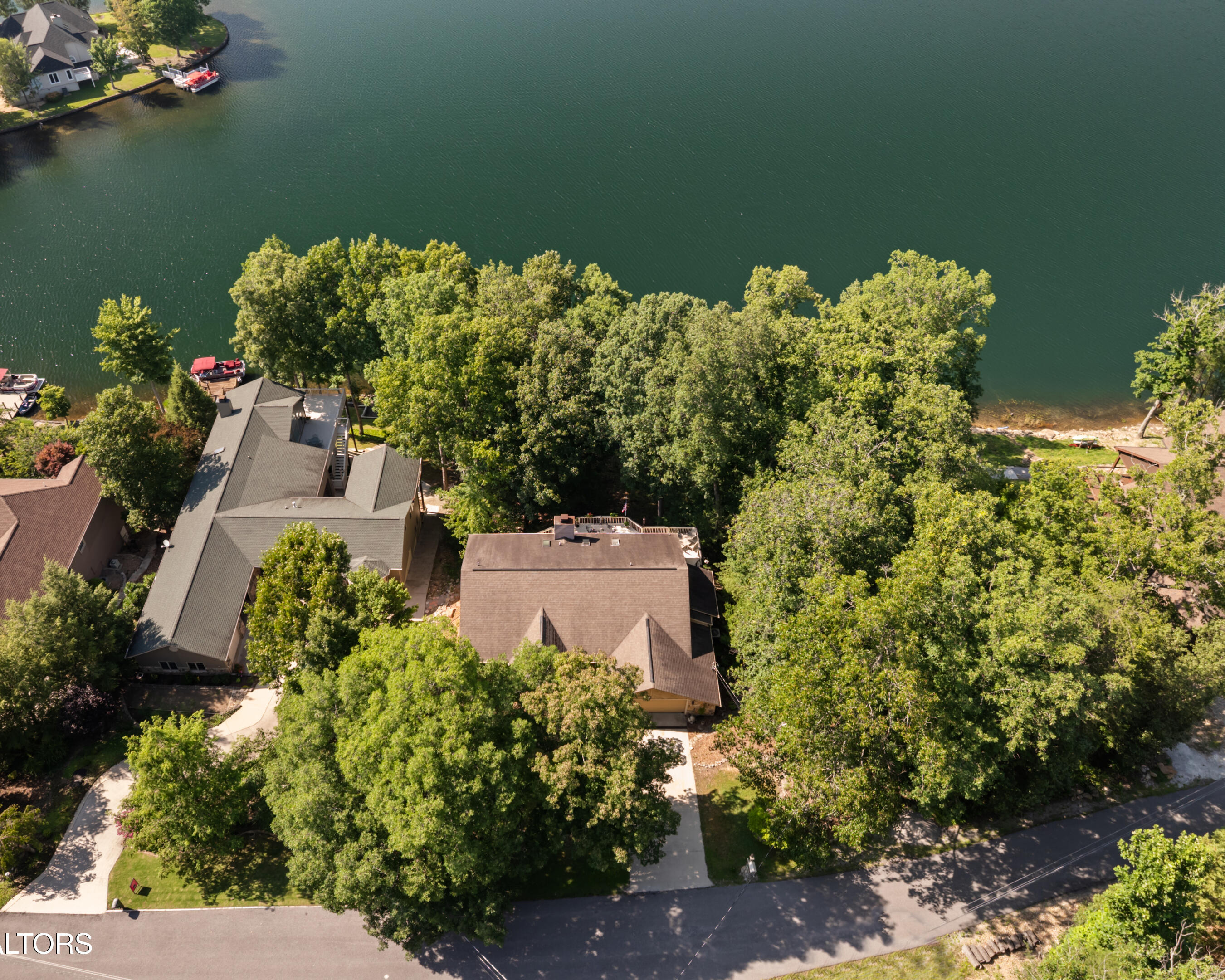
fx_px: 943
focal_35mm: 26
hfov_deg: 65.9
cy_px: 481
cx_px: 561
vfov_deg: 54.9
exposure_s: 1/50
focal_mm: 12.29
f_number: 2.8
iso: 110
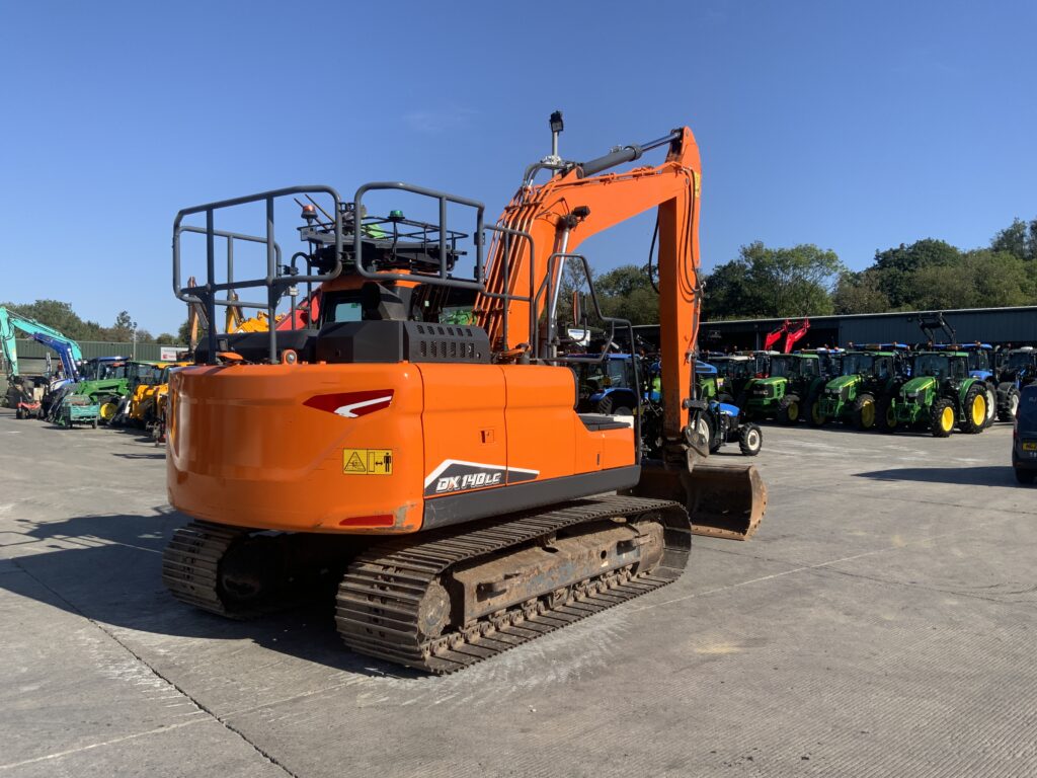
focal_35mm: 29
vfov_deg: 48.2
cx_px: 518
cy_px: 389
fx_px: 869
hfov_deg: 61.7
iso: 16
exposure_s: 1/1626
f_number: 1.8
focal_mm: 3
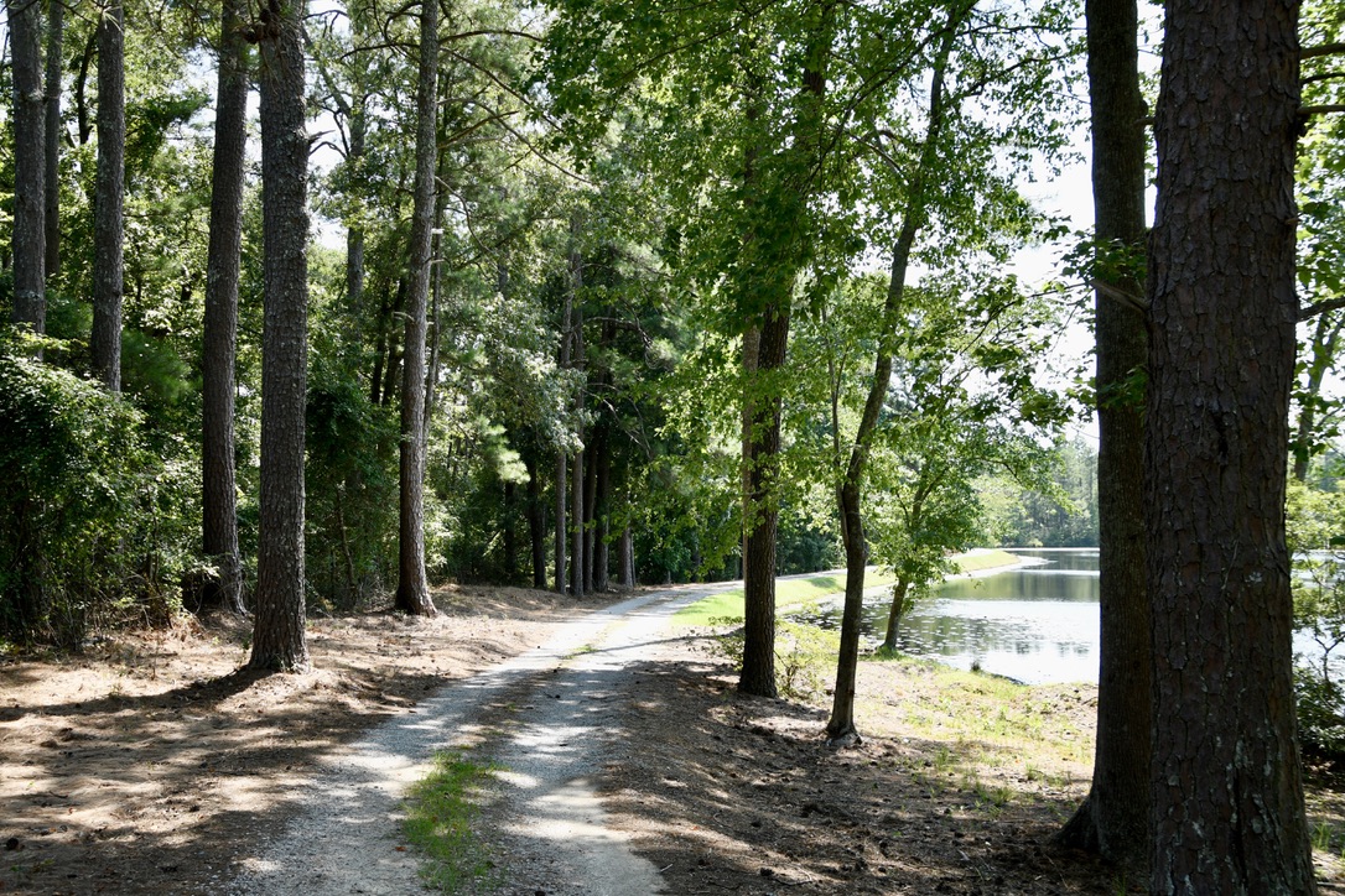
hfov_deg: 53.1
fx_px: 1345
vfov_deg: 36.9
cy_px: 448
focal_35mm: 36
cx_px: 672
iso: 250
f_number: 6.3
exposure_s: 1/200
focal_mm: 24
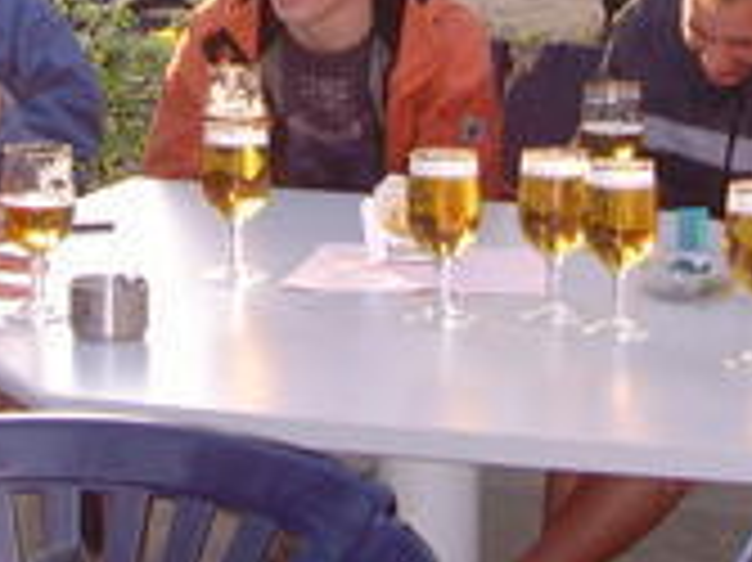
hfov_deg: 16.8
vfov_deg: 12.4
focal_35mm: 117
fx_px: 2540
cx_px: 405
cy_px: -101
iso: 160
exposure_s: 1/125
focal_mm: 6.6
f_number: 3.5
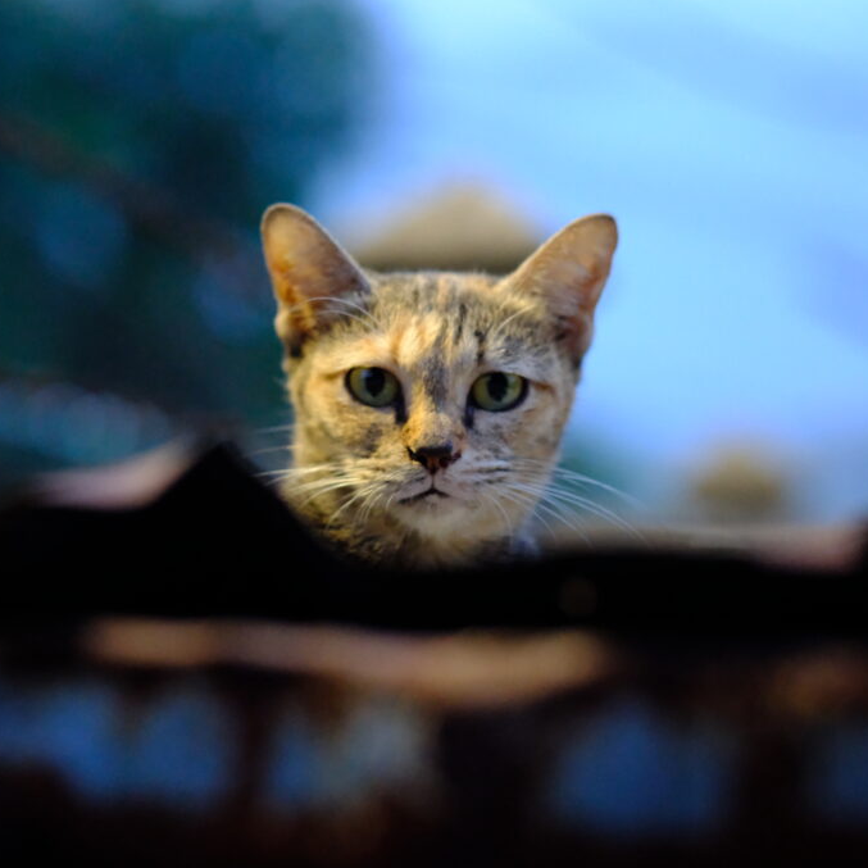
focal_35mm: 108
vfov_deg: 16.1
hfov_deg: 16.1
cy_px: 435
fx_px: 3064
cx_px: 309
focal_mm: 56
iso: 6400
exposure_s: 1/125
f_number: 2.2
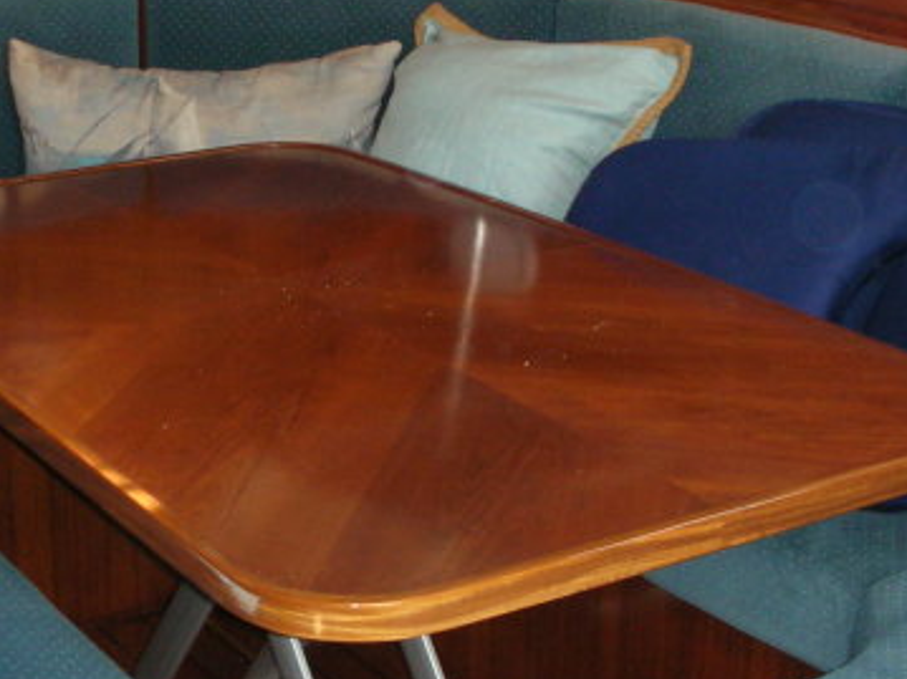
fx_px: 2043
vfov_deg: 18.9
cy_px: 318
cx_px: 402
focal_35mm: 78
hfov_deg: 25.0
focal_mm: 5.8
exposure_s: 1/60.1
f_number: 3
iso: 130
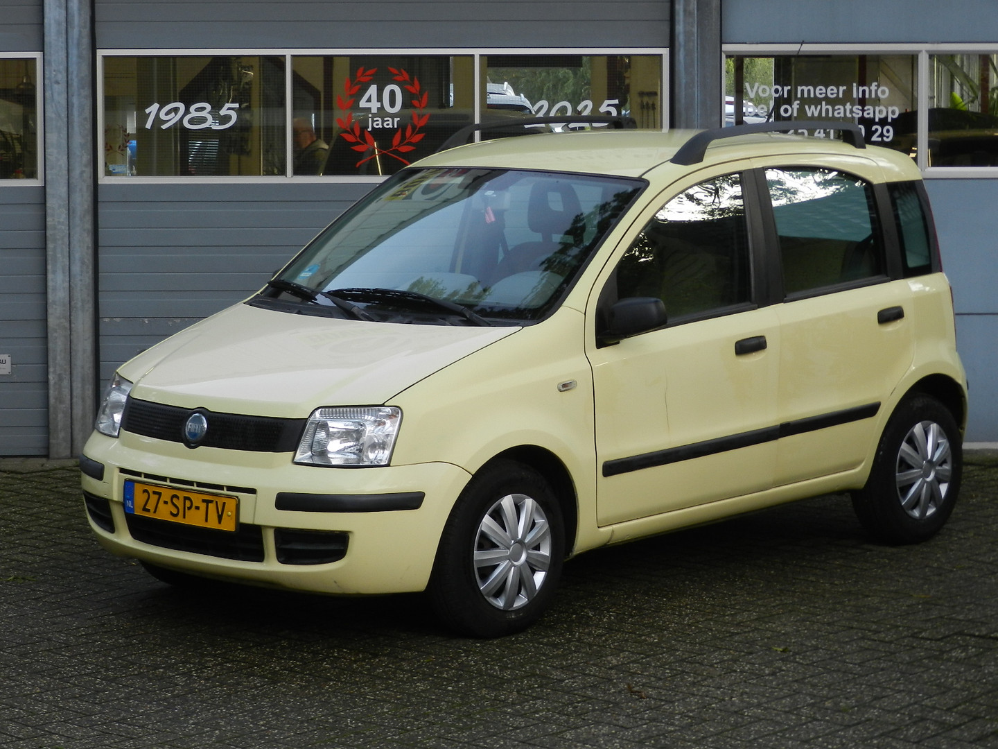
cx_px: 499
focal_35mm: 100
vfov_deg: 14.8
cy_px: 374
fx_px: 2883
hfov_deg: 19.6
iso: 160
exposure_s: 1/60
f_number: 4.6
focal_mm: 17.7
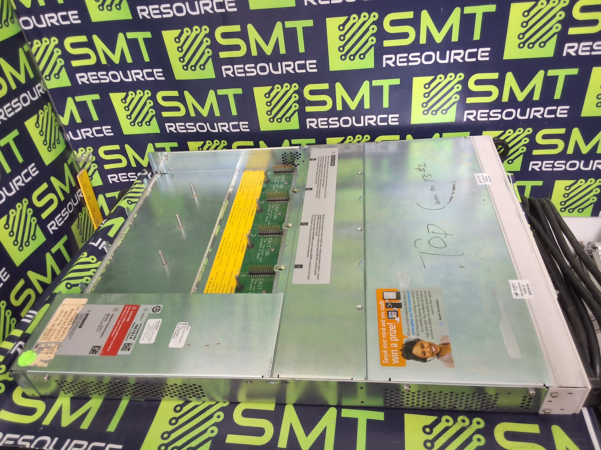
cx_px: 300
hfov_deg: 63.4
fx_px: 486
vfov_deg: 49.7
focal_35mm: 28
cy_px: 225
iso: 200
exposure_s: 1/24
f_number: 1.9
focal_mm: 2.91
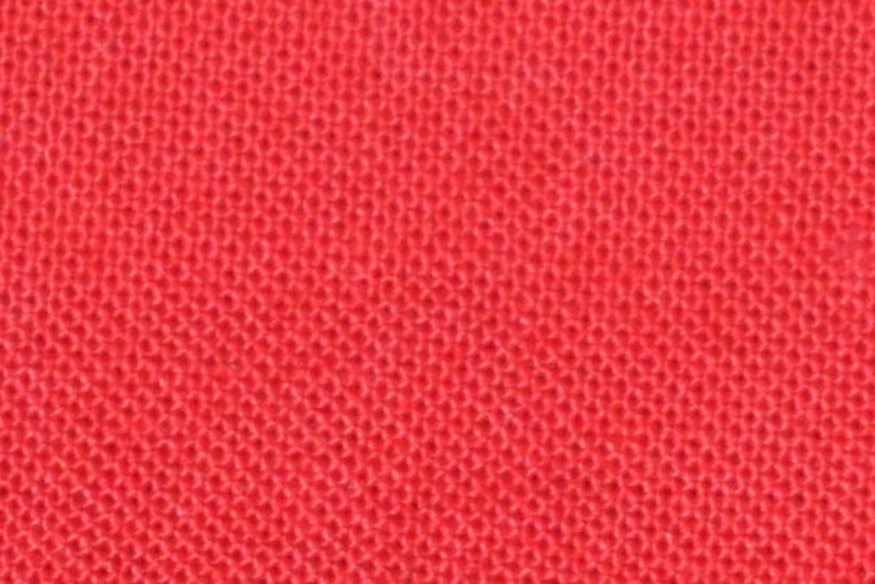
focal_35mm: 500
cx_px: 25
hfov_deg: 4.1
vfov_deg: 2.7
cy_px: 1079
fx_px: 12158
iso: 1250
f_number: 5.3
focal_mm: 46
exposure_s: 1/200
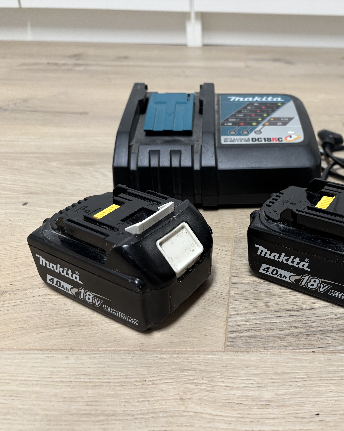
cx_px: 262
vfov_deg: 52.8
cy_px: 216
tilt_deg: -31.1
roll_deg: -1.4
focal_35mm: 34
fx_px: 433
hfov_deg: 41.9
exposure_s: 1/59
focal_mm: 5.96
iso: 200
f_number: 1.6
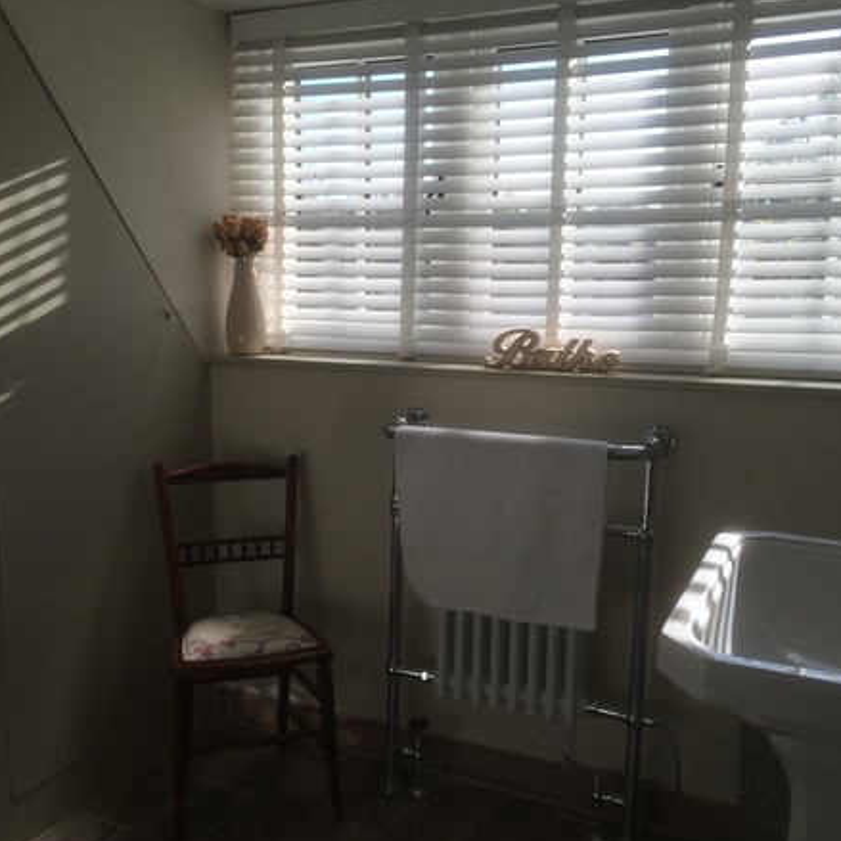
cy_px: 425
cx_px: 400
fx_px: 962
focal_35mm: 35
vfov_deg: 47.2
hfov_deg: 47.2
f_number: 2.2
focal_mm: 4.15
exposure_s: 1/805
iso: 32
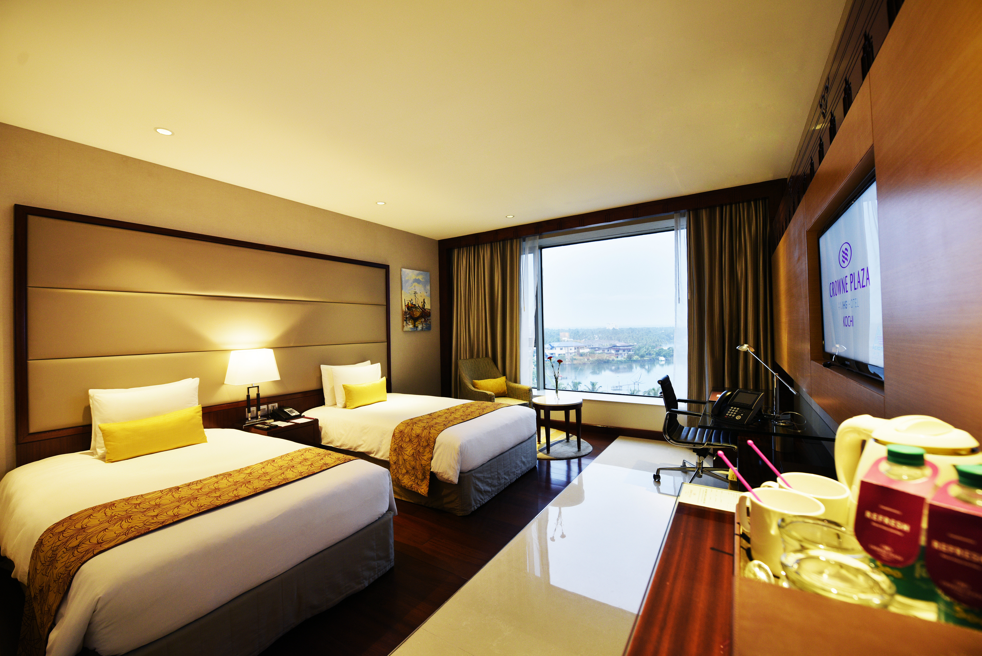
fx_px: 382
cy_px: 328
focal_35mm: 14
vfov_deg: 81.2
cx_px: 491
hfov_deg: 104.2
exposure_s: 1/60
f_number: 5
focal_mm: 14
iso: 800
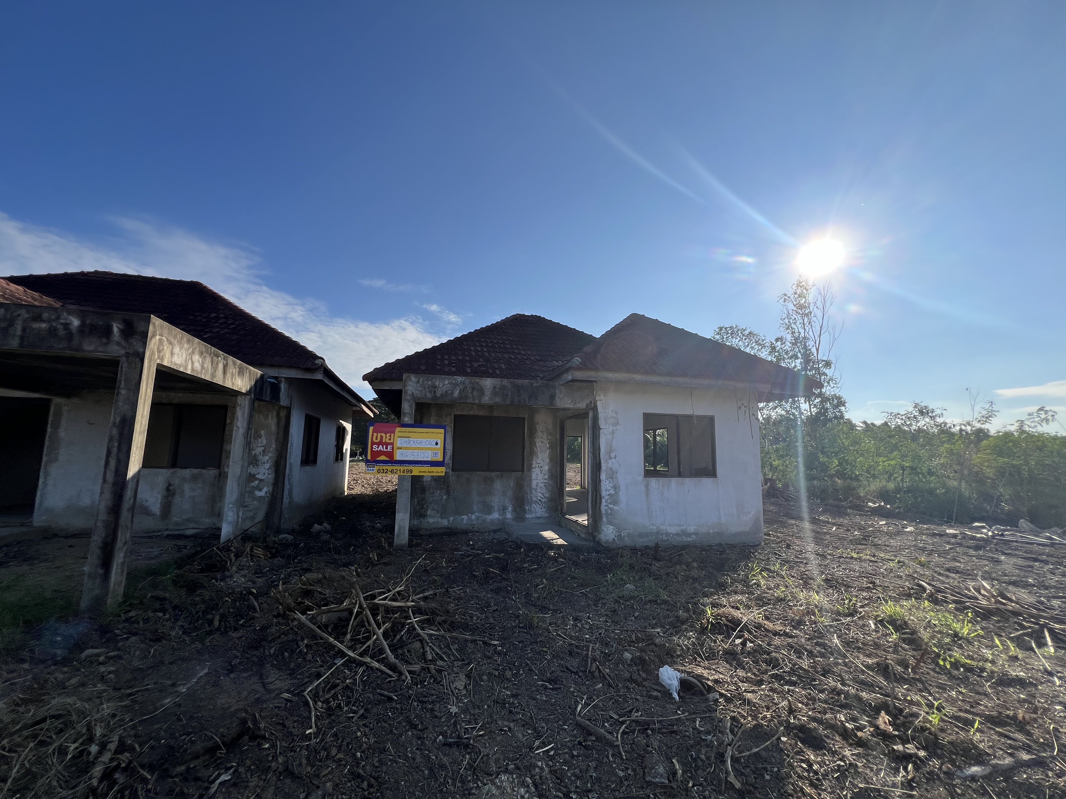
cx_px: 533
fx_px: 400
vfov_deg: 89.9
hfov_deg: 106.2
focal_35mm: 13
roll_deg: -1.8
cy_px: 400
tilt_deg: +8.5
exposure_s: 1/2016
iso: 32
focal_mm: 1.57
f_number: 1.8
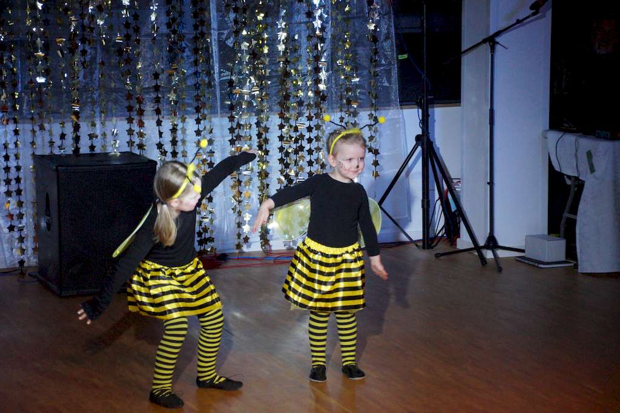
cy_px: 206
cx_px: 310
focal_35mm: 90
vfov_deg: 15.2
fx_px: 1549
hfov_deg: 22.6
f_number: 5
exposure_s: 1/160
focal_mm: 60
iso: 3200
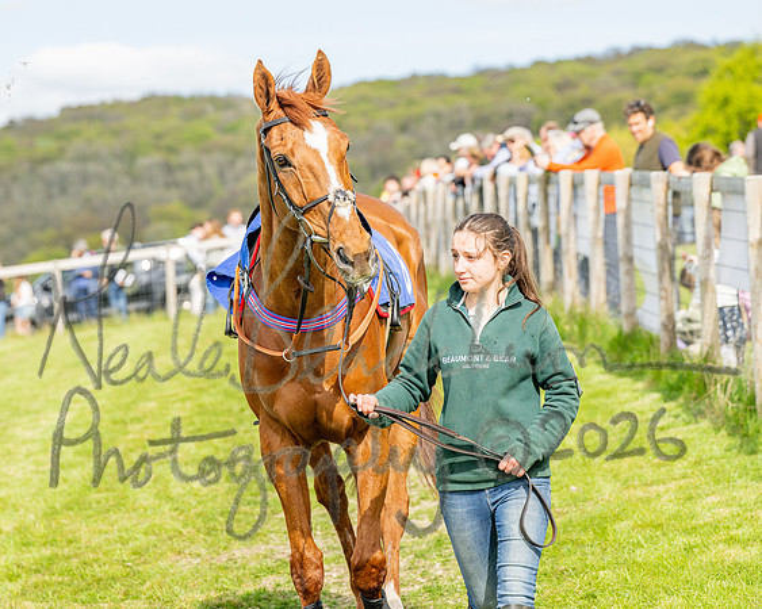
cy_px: 235
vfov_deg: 10.6
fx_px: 3276
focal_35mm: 145
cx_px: 304
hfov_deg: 13.3
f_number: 4
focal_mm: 105
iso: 200
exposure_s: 1/1600
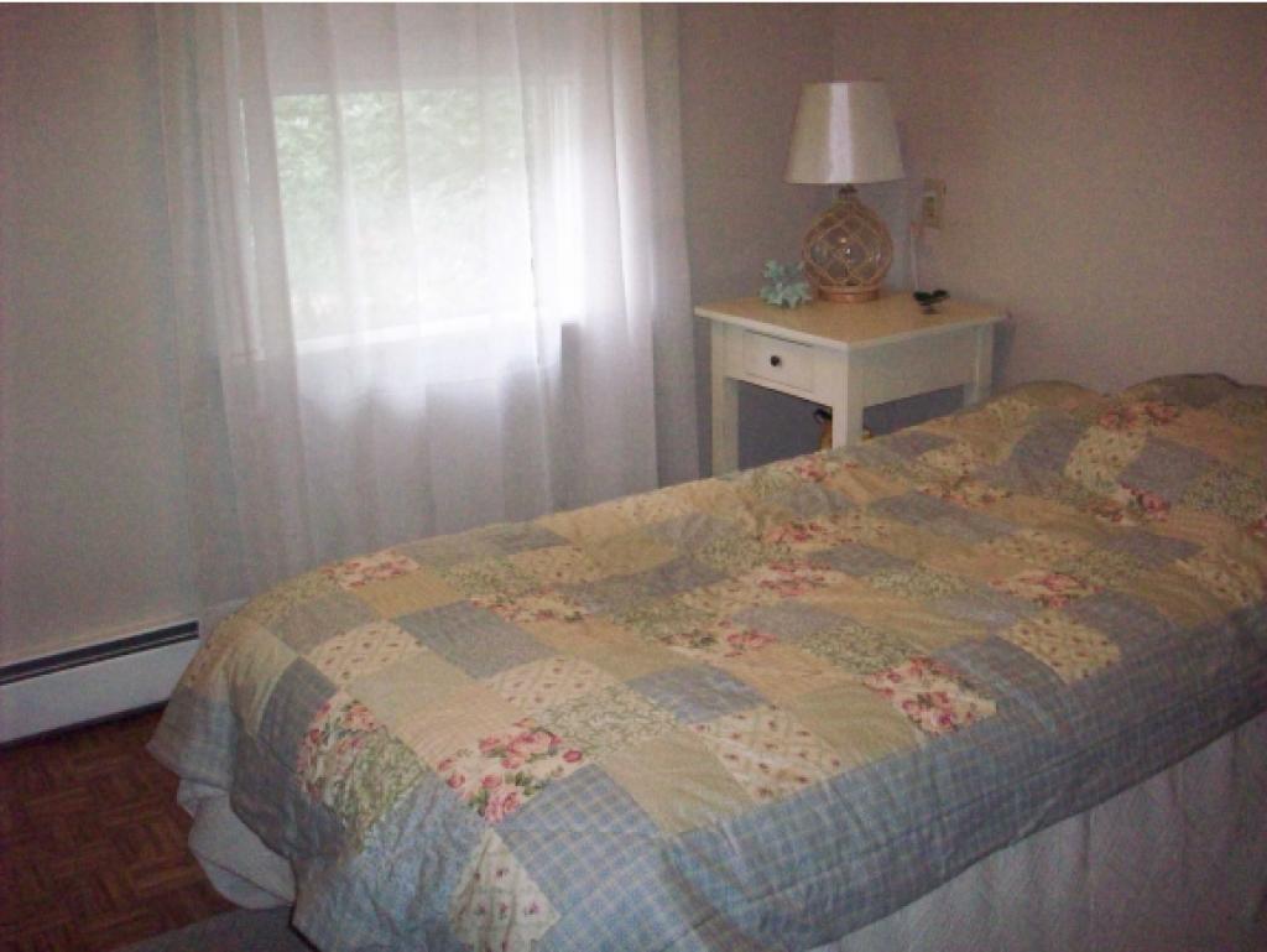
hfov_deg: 50.1
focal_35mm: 37
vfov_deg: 38.7
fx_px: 1355
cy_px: 476
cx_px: 634
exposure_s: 1/128
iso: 800
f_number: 2.8
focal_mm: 6.2
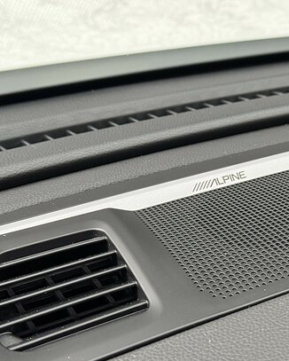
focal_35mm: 63
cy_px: 181
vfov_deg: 30.0
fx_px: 673
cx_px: 215
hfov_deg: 24.0
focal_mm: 6.76
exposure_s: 1/52
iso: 250
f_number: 1.78
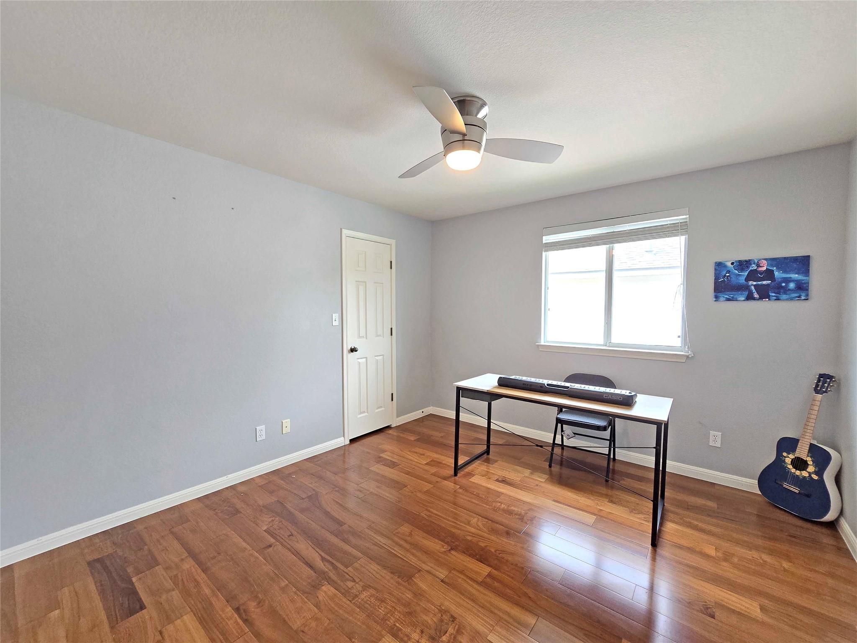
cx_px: 428
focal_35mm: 13
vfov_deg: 89.9
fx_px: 322
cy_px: 322
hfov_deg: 106.2
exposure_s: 1/60
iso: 80
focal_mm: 2.2
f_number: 2.2
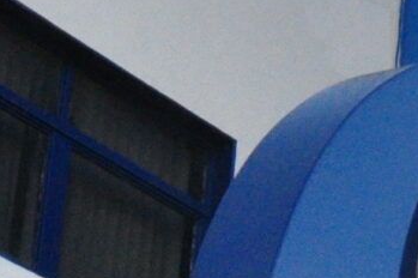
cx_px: 1149
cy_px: 437
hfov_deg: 8.9
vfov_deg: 6.8
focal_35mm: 198
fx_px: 2297
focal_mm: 18
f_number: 18
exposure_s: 1/250
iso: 1600
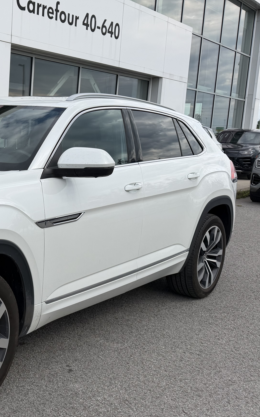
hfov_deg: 27.5
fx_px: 476
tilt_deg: -9.7
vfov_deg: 47.2
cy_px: 211
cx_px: -38
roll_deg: -1.9
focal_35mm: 42
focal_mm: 6.76
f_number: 1.78
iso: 80
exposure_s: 1/3279
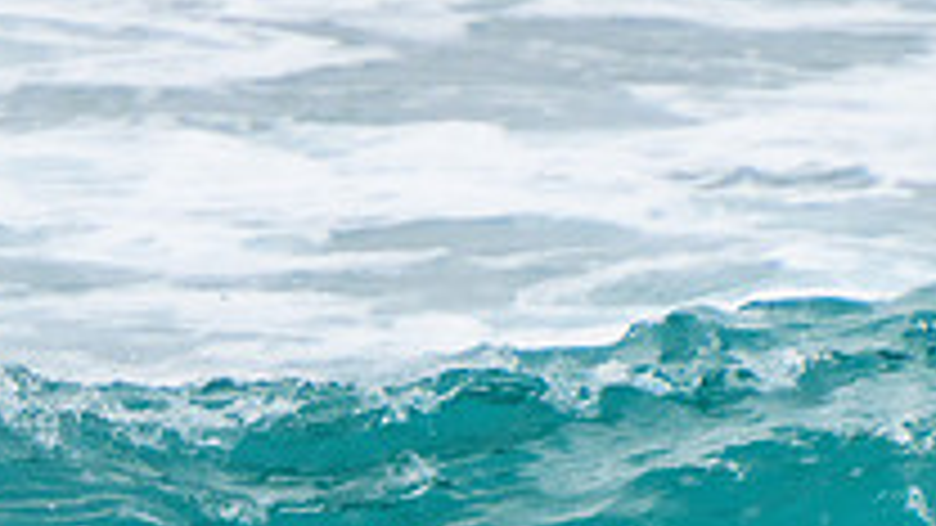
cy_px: 736
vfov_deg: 0.8
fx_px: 39785
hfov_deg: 1.3
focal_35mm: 1603
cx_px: 884
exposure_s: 1/1250
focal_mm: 400
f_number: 5.6
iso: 500
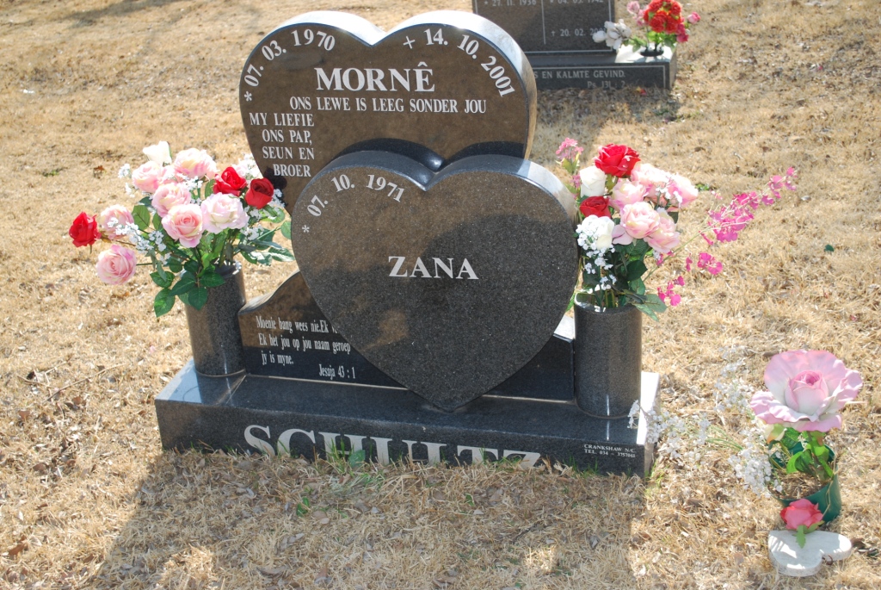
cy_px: 295
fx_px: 1176
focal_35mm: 48
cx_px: 440
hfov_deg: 41.1
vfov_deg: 28.1
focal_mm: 32
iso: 100
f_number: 5
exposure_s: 1/160
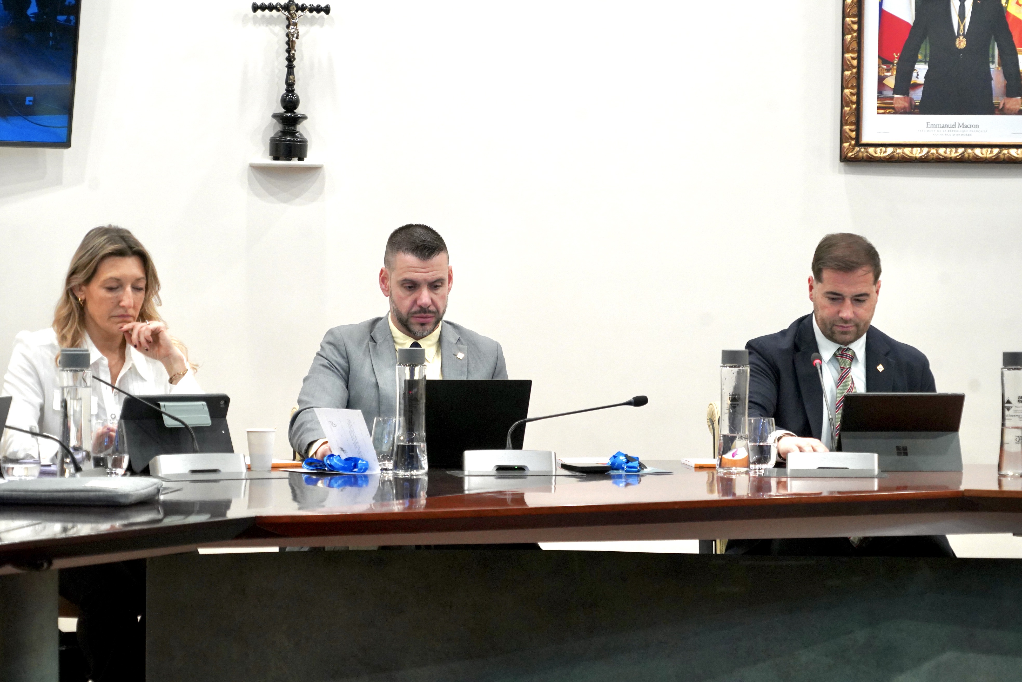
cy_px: 341
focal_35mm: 124
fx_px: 3520
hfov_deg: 16.5
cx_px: 511
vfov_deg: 11.1
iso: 4000
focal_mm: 124
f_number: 6.3
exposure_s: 1/160
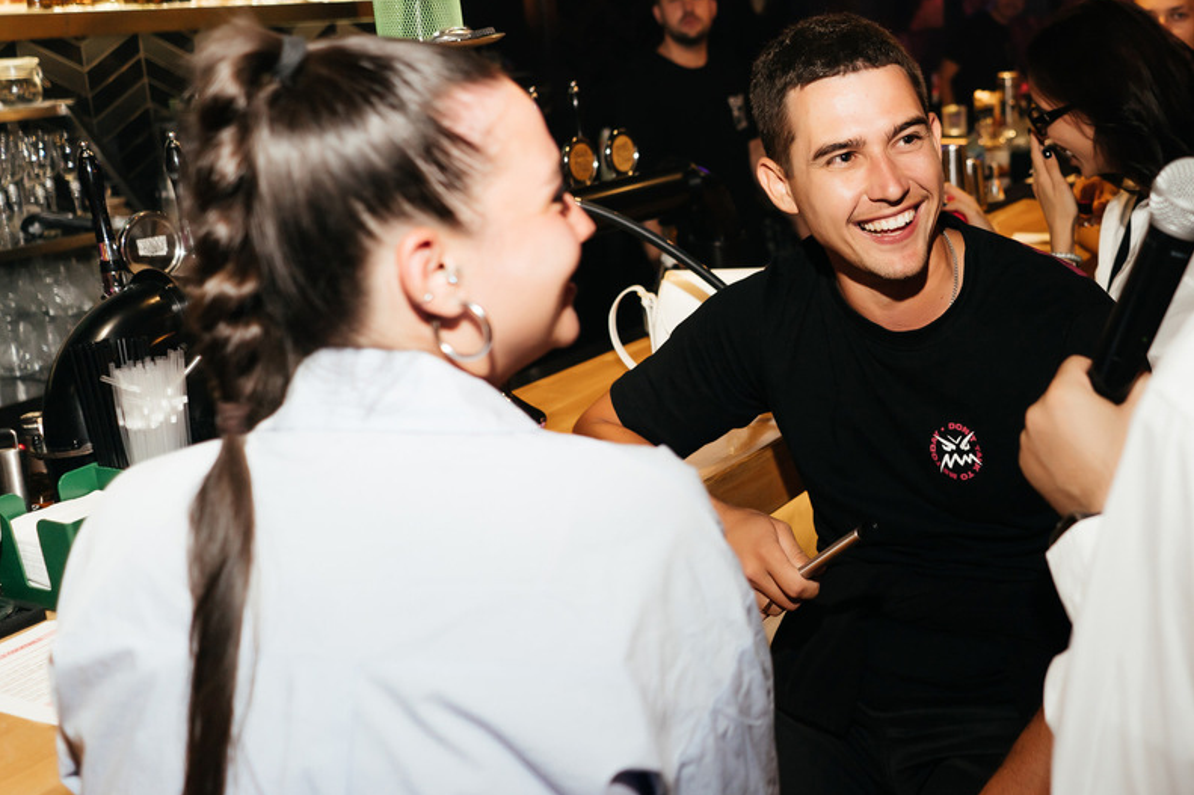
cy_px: 336
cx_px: 879
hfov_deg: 44.1
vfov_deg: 31.1
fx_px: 1426
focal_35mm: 43
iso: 400
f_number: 2.5
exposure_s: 1/160
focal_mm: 28
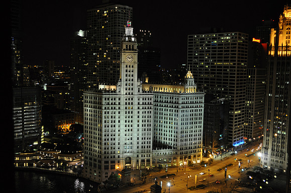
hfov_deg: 53.2
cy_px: 96
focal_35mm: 36
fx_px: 291
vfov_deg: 36.8
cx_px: 146
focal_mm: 24
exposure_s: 1/3
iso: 800
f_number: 5
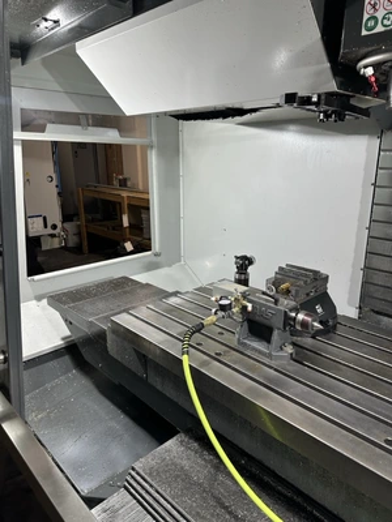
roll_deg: -1.4
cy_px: 261
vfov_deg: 71.6
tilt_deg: -14.7
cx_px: 196
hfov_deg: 56.8
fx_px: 362
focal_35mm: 24
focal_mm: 6.86
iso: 100
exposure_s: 1/120
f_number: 1.78
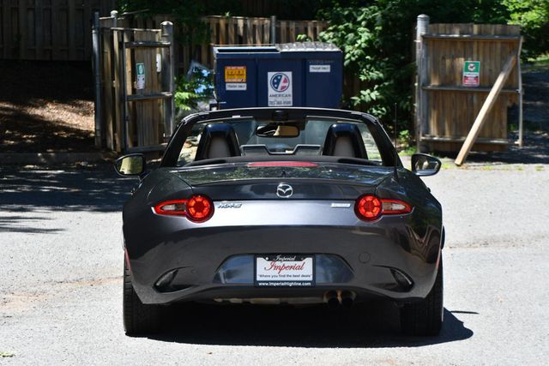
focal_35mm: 147
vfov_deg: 9.3
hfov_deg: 14.0
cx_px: 274
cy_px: 183
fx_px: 2242
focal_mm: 98
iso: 200
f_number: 8
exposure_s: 1/250
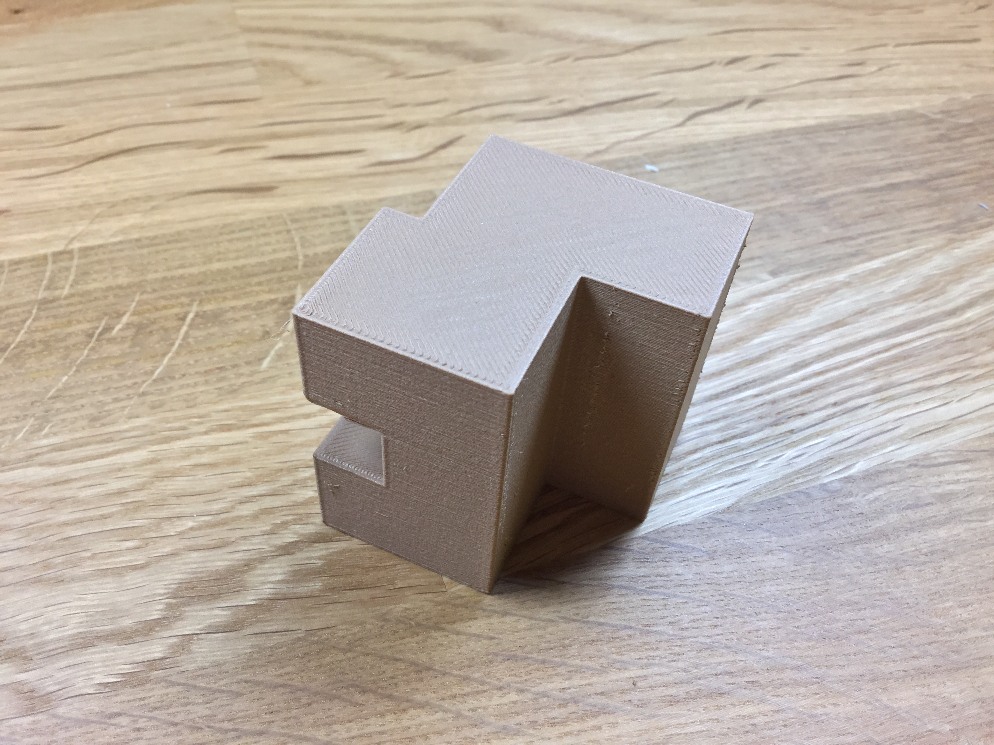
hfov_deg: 58.4
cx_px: 497
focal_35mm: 31
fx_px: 890
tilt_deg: -49.0
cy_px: 372
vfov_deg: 45.4
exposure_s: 1/33
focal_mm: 3.3
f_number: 2.4
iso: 64
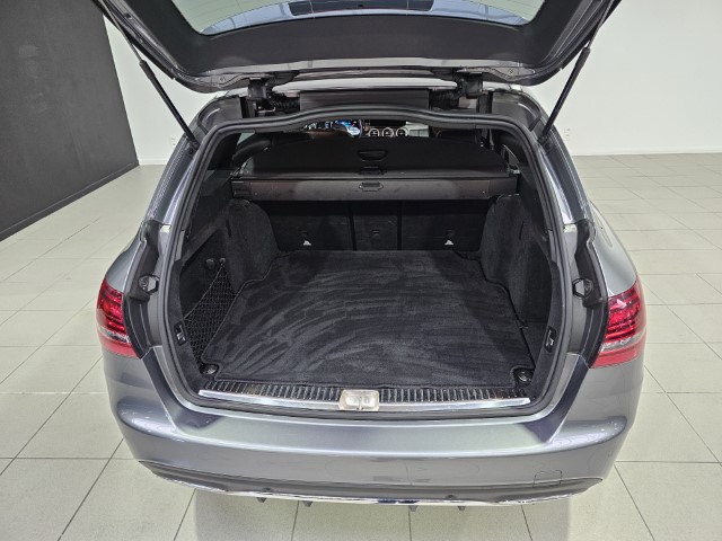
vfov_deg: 58.9
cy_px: 270
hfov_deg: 73.9
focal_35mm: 23
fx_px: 480
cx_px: 361
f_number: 1.7
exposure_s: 1/200
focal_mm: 6.3
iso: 400
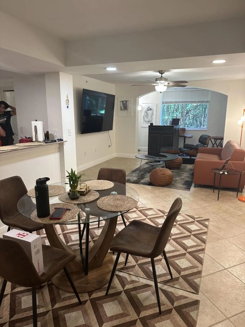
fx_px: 226
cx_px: 122
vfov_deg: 71.6
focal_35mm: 24
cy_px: 164
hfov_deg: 56.8
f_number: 1.78
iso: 160
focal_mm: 6.86
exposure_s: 1/60
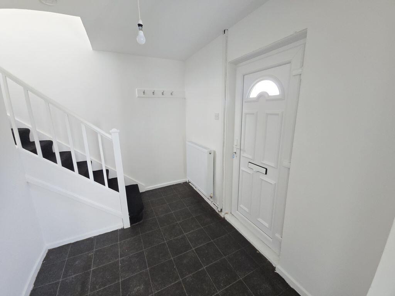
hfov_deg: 106.2
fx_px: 148
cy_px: 148
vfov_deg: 89.9
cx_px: 198
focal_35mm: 13
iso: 160
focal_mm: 2.2
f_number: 2.2
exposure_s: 1/60
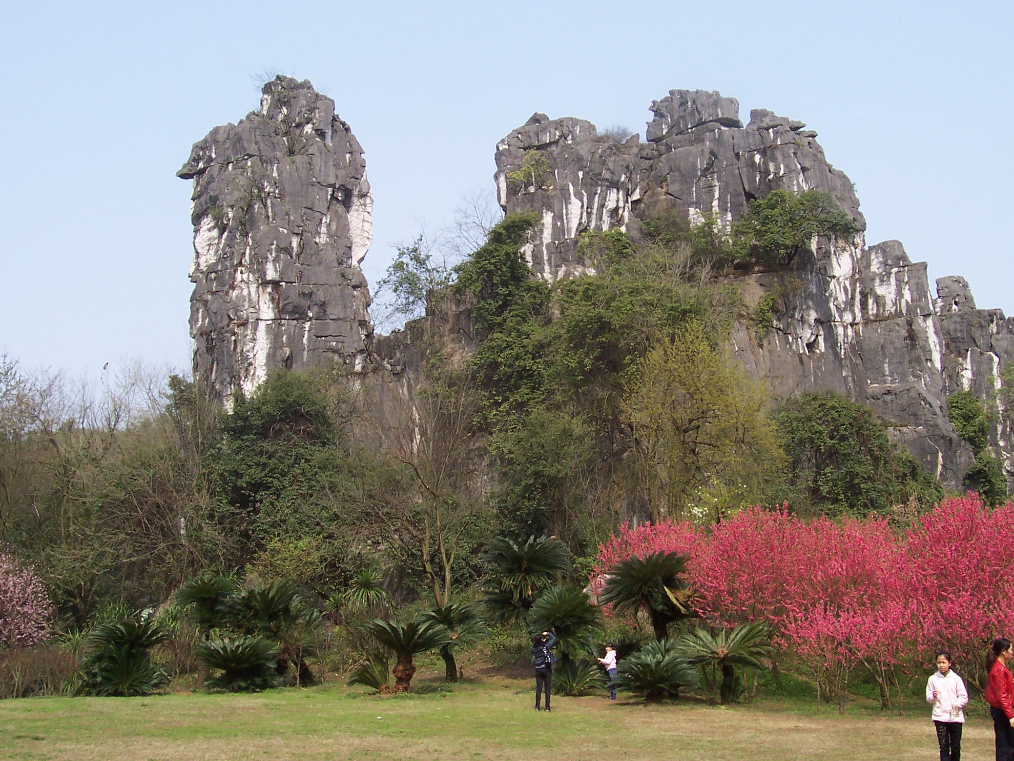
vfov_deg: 37.7
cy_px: 373
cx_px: 515
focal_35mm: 38
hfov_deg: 49.0
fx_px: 1113
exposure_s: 1/350
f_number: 5.6
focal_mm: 5.6
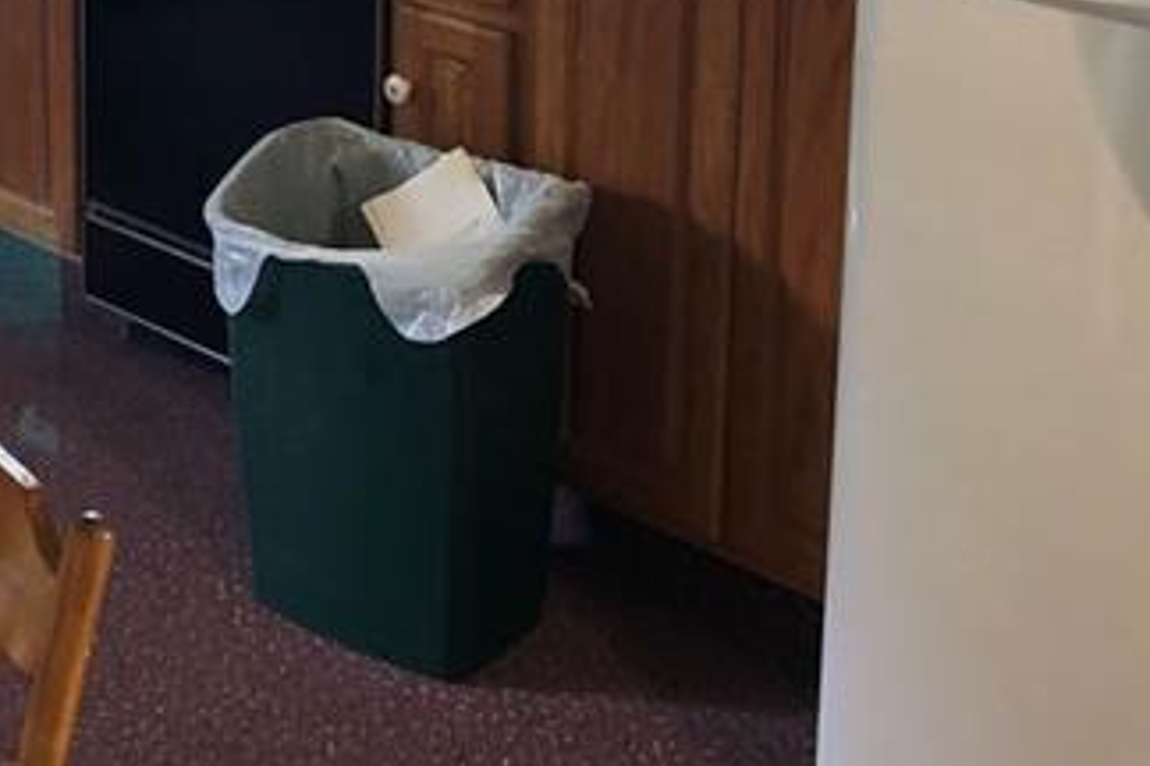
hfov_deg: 26.9
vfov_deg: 18.0
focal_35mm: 72
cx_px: 82
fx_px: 2300
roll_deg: +1.0
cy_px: -152
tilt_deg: -13.0
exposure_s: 1/15
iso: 80
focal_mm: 3.99
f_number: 1.8
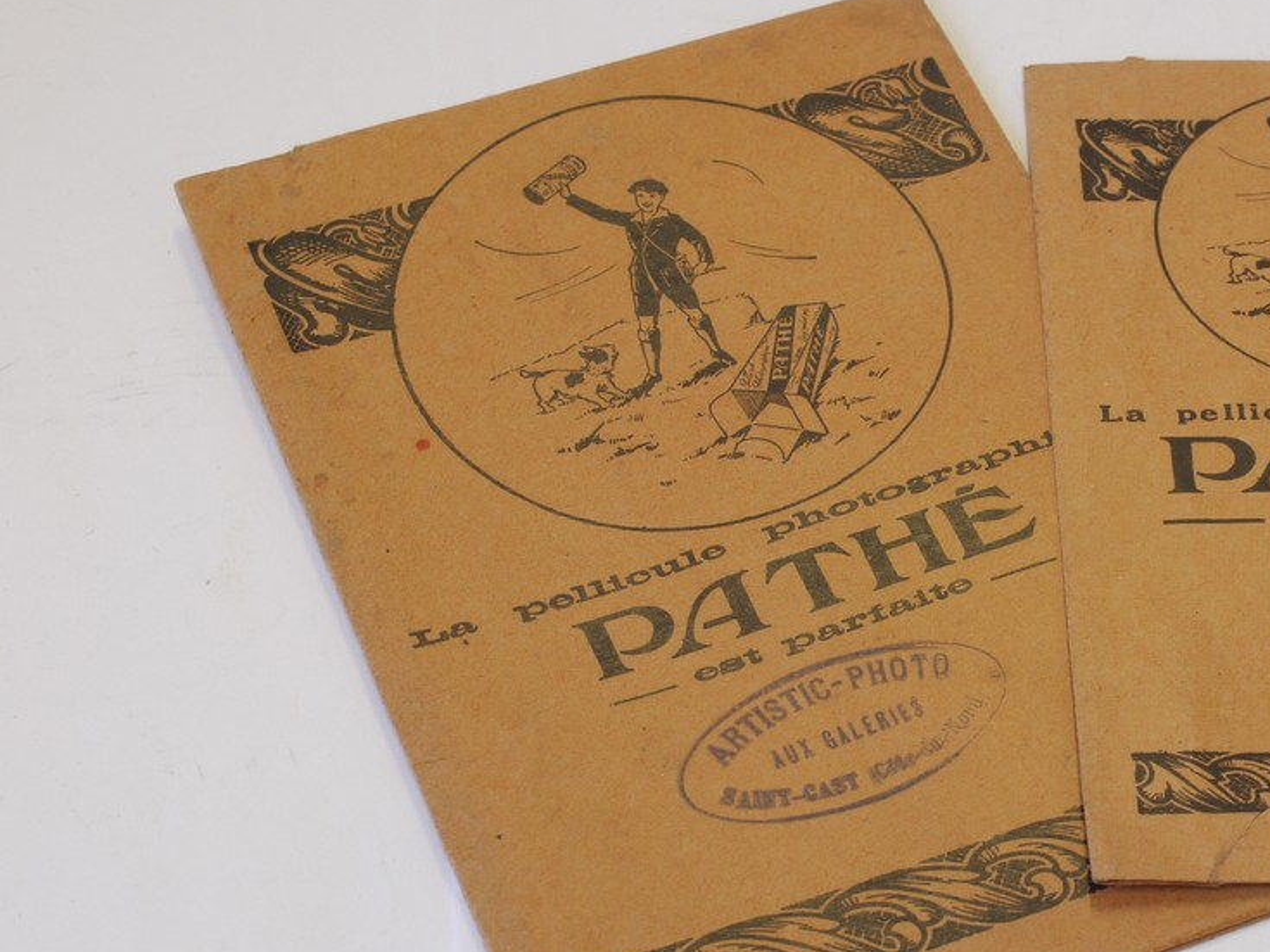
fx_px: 3595
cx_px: 995
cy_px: 558
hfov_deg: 19.8
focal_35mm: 98
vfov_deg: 15.1
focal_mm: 30
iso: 400
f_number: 8
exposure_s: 1/40
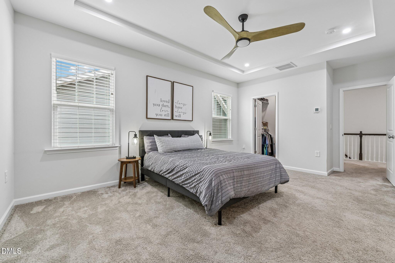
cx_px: 198
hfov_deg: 100.4
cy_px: 132
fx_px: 165
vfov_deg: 77.3
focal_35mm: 15
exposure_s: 1/15
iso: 280
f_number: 8
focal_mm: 15
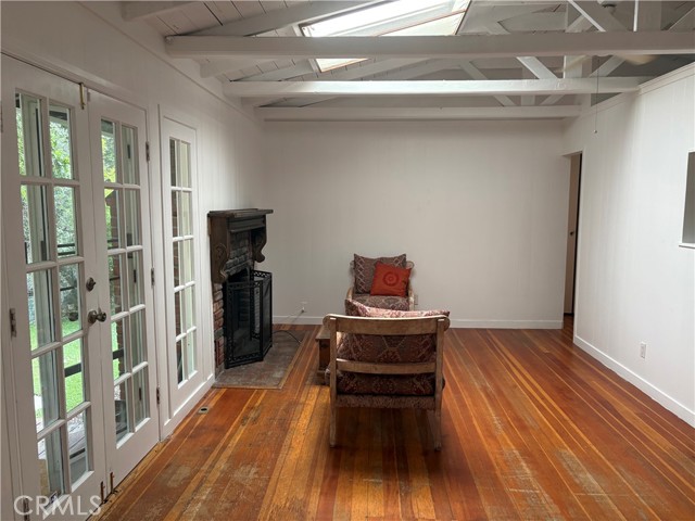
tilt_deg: -6.7
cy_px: 260
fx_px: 522
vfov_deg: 53.1
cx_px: 348
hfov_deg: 67.3
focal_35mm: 26
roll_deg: +0.5
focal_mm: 5.96
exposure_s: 1/114
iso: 125
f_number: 1.6
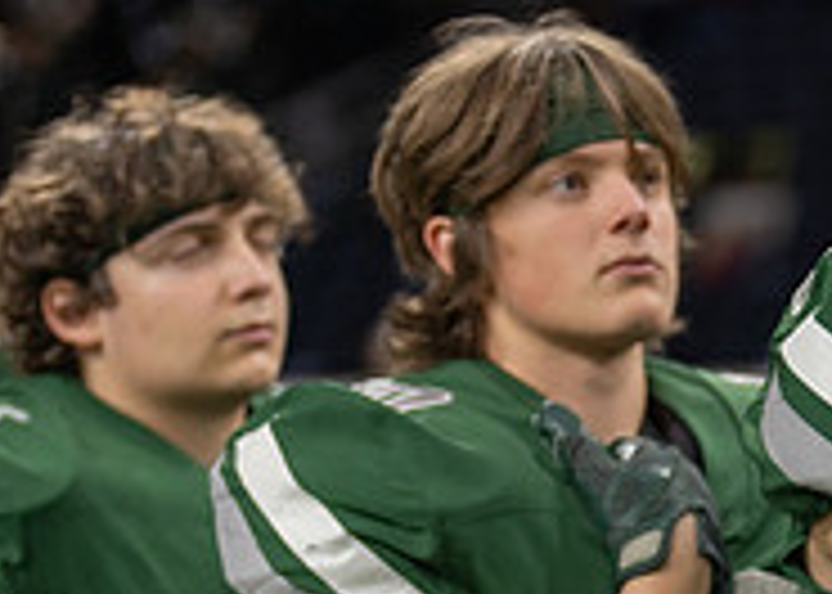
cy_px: 698
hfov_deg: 11.9
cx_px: 1066
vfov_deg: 8.7
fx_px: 3874
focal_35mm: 164
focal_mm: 50
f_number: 1.2
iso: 160
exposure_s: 1/500
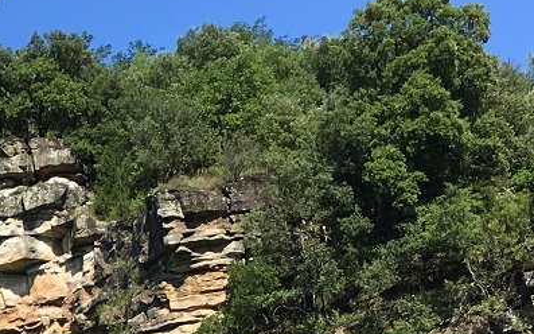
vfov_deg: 9.6
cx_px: -275
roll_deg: +2.6
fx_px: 1819
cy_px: 710
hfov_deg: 15.4
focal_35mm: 125
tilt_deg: +10.4
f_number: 2.2
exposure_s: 1/938
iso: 25
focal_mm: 4.15
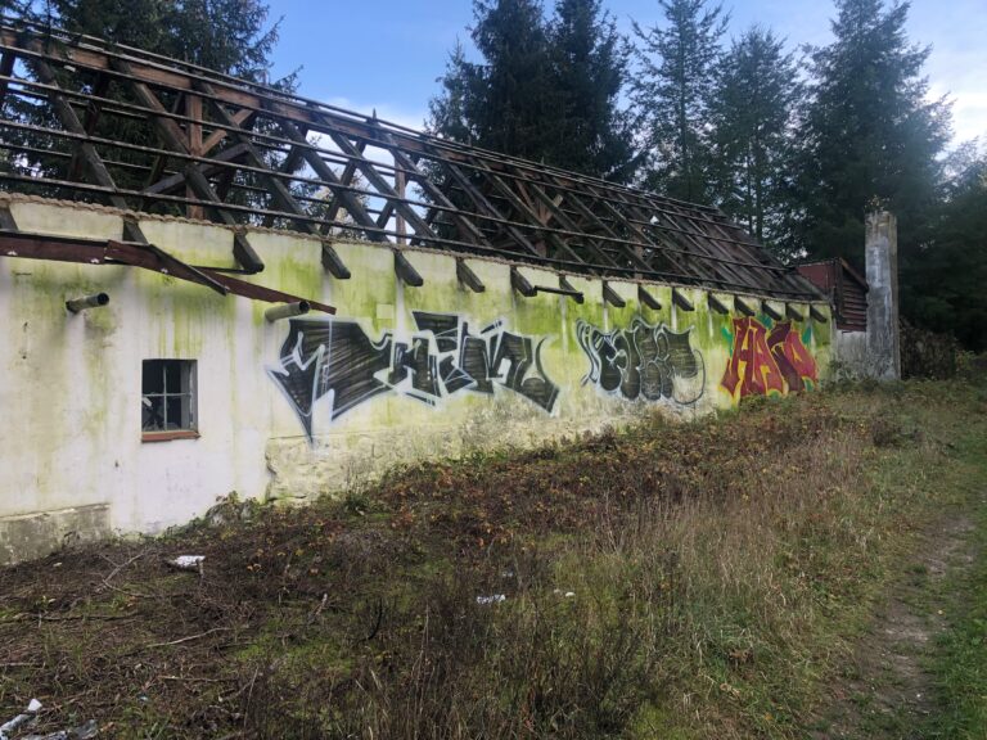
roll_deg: +0.1
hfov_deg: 63.4
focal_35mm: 28
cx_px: 494
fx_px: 798
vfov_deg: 49.7
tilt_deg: +1.1
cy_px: 370
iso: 20
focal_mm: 3.99
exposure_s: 1/120
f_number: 1.8
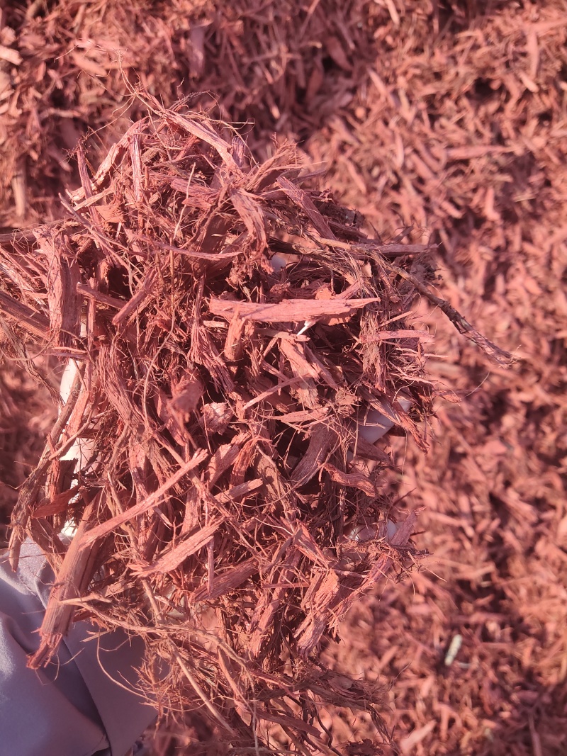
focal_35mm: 25
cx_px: 284
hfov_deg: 54.9
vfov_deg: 69.4
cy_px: 378
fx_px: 546
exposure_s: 1/1171
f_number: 1.8
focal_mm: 4.71
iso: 50
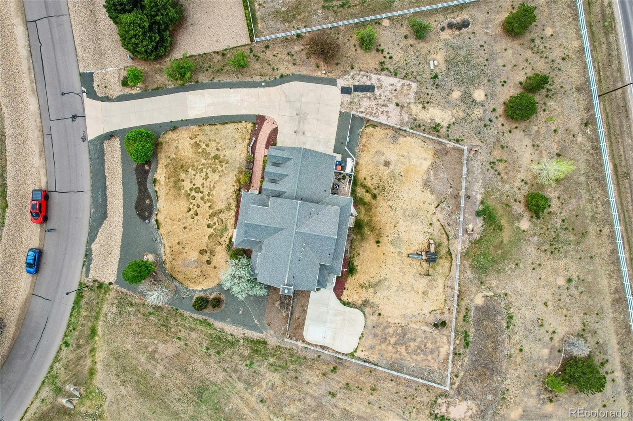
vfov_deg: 57.2
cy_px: 210
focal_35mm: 22
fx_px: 387
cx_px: 316
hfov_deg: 78.6
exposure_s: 1/640
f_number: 2.8
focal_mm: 8.4
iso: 100
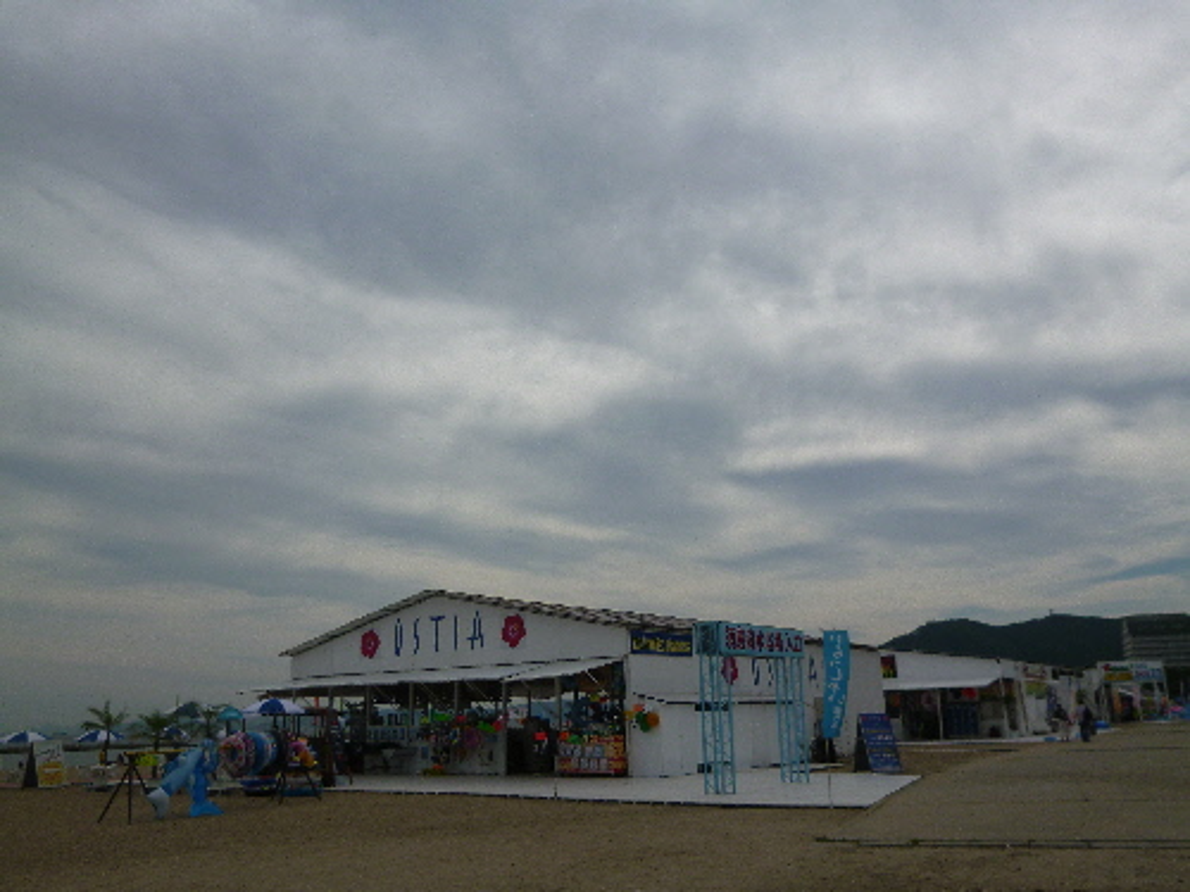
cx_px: 595
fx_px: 997
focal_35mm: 29
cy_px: 446
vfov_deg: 48.2
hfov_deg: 61.7
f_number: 9
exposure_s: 1/500
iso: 100
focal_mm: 5.2
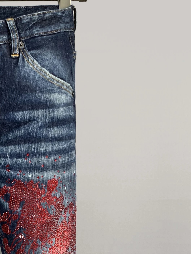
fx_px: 463
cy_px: 251
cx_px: -20
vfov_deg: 28.9
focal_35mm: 63
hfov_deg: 22.0
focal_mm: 4.25
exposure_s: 1/50
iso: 64
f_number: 1.8
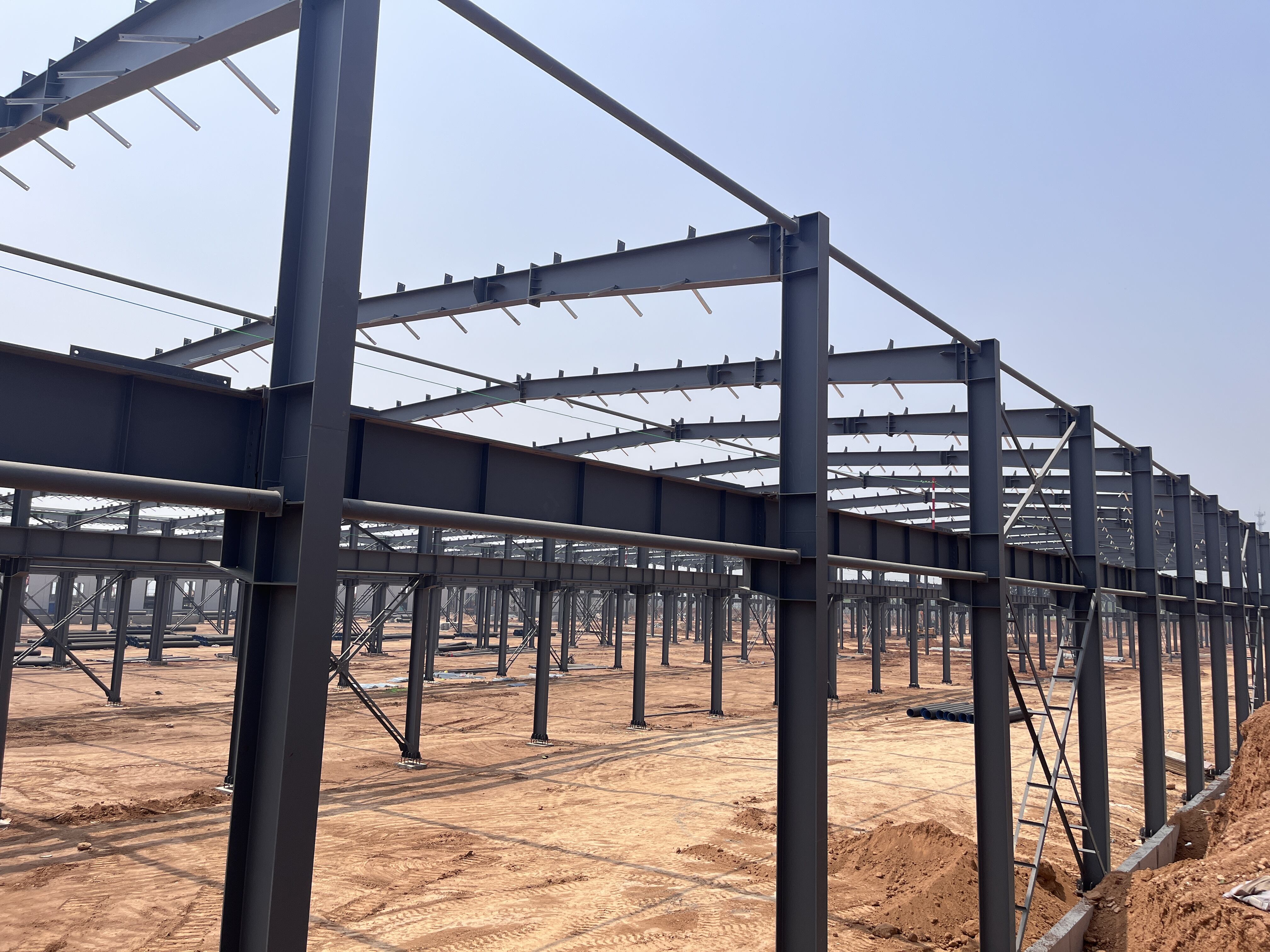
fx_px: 954
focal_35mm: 26
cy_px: 476
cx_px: 635
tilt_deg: +8.3
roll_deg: -2.4
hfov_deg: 67.3
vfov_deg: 53.1
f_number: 1.6
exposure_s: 1/5319
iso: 50
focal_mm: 5.1
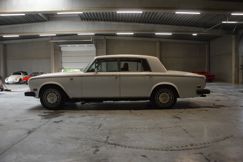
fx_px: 354
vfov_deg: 25.7
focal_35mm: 52
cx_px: 122
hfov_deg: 37.9
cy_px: 81
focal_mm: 35
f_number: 4.5
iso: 400
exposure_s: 1/20
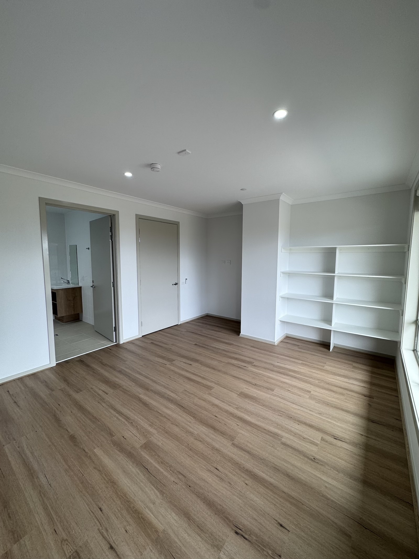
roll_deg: -0.6
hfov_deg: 85.7
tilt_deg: -5.3
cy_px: 280
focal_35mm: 14
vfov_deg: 102.1
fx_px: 226
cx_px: 210
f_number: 2.2
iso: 40
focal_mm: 2.22
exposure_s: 1/130
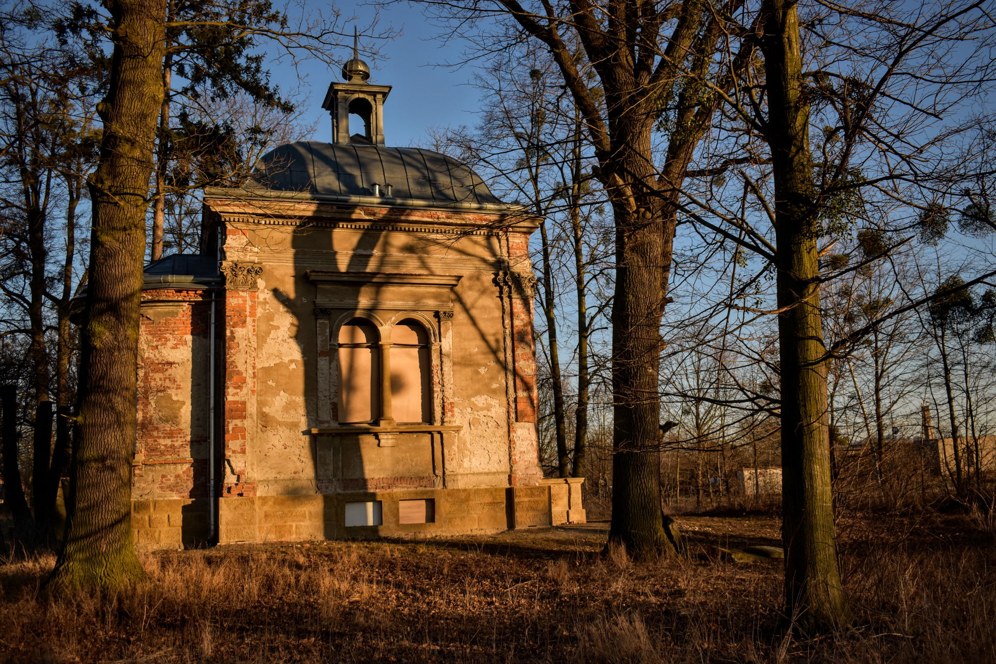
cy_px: 332
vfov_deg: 40.0
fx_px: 913
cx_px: 498
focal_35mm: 33
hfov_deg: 57.2
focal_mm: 22
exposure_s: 1/640
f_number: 3.8
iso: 100
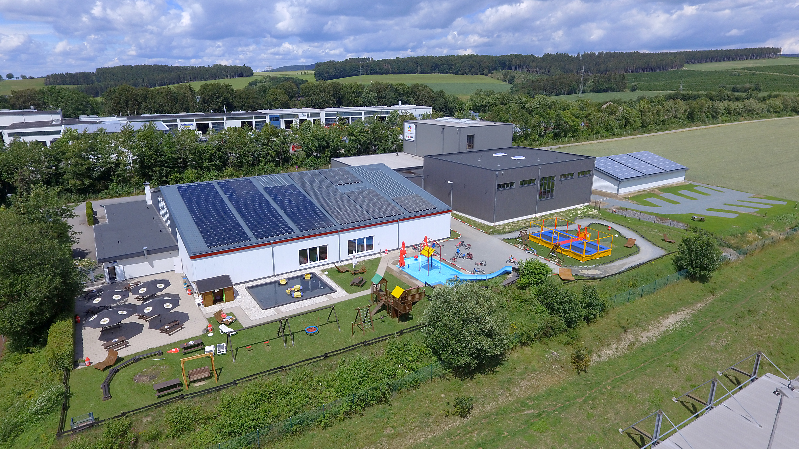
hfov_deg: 81.2
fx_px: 466
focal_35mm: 22
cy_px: 210
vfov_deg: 51.4
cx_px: 398
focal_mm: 3.61
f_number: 2.8
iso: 100
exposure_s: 1/290
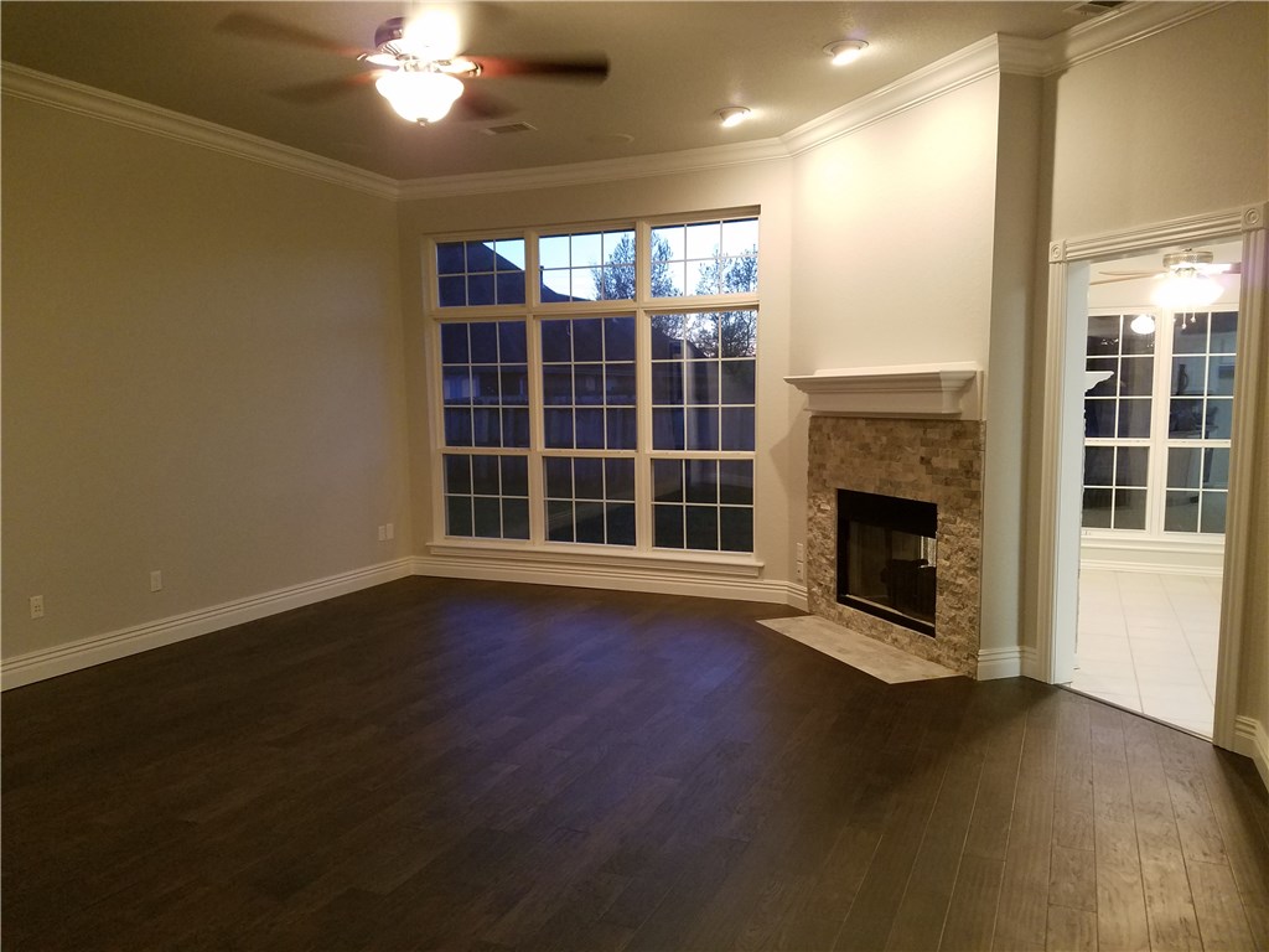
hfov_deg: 67.3
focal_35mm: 26
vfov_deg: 53.1
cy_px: 476
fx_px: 953
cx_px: 634
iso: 200
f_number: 1.7
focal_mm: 4.2
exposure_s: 1/20
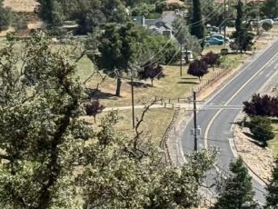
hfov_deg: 8.3
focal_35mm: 235
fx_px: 1889
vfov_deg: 6.2
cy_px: -124
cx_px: 372
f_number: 1.78
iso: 64
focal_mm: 6.76
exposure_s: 1/7092
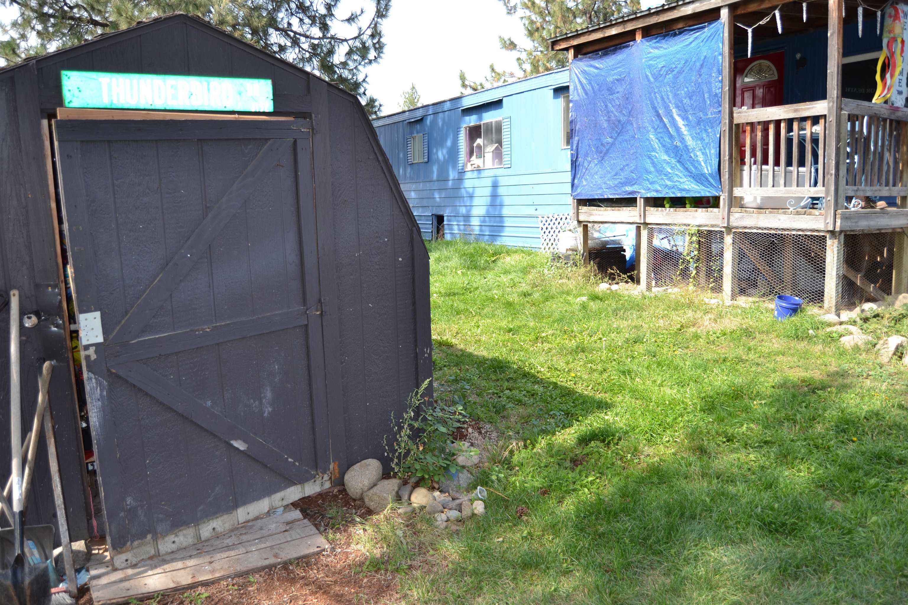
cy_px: 302
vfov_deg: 47.9
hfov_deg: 67.4
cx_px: 454
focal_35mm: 27
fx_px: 681
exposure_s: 1/160
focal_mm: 18
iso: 100
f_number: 4
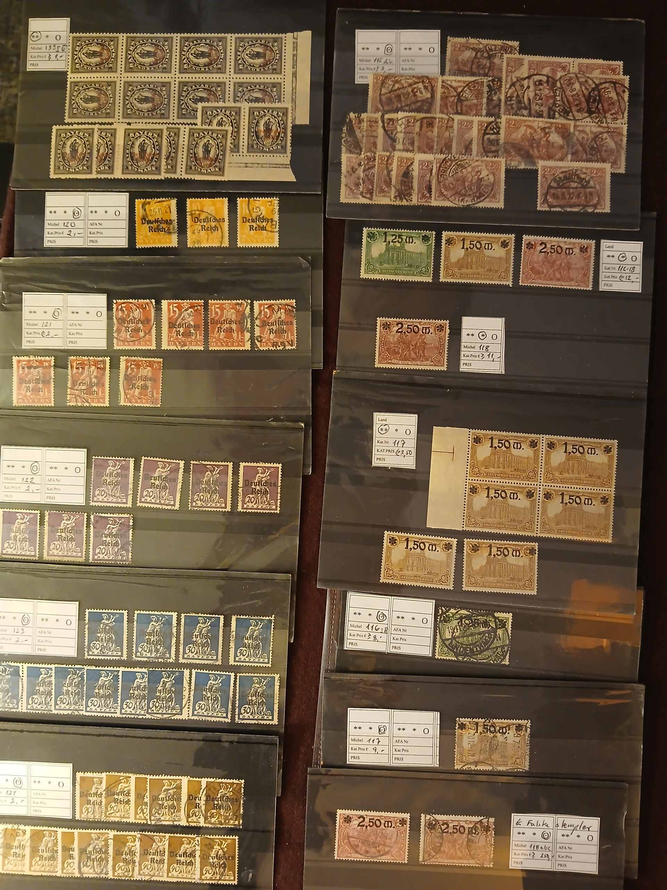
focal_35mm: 26
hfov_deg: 53.1
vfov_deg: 67.3
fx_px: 668
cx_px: 334
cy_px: 445
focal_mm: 3.98
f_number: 1.8
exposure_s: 1/25
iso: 320
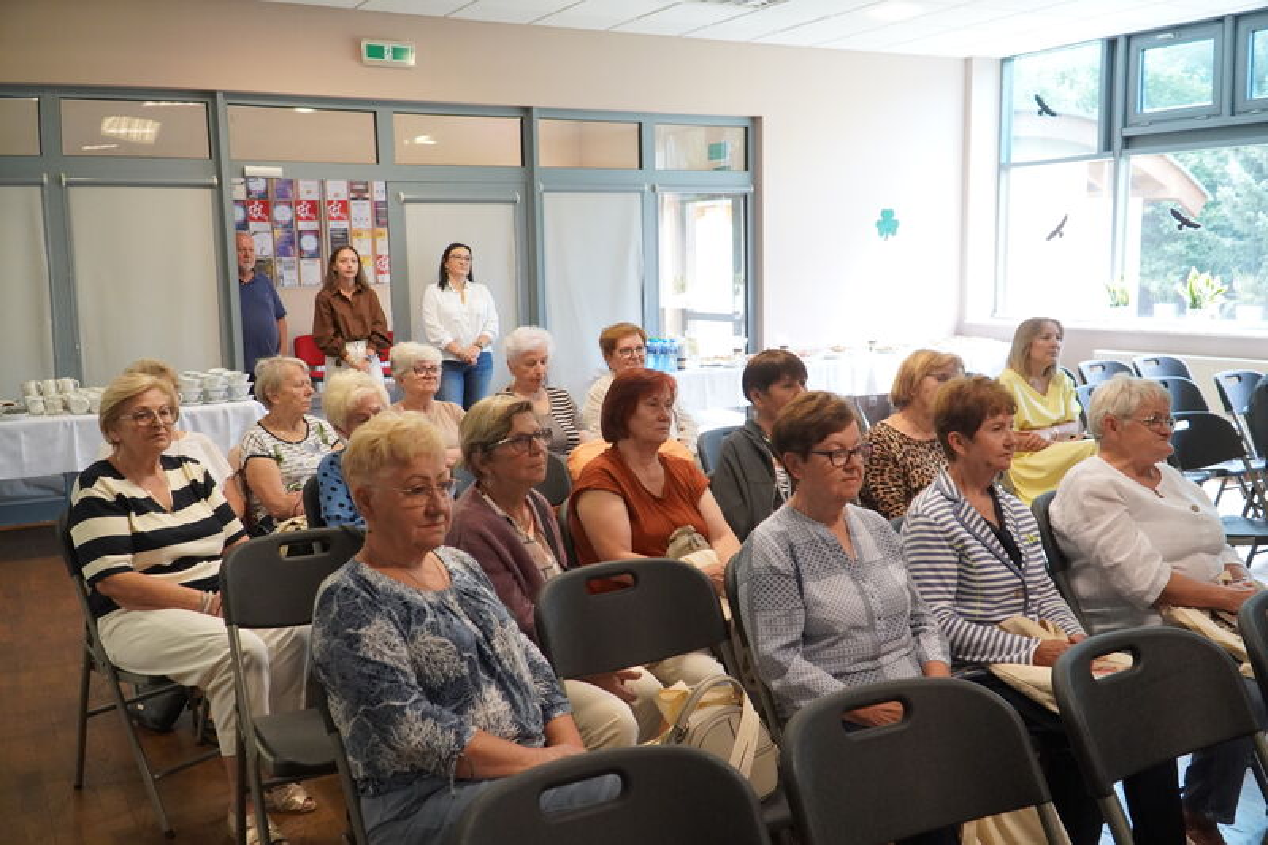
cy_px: 422
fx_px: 1056
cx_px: 634
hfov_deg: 61.9
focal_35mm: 30
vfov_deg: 43.6
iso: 2500
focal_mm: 20
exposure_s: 1/160
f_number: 4
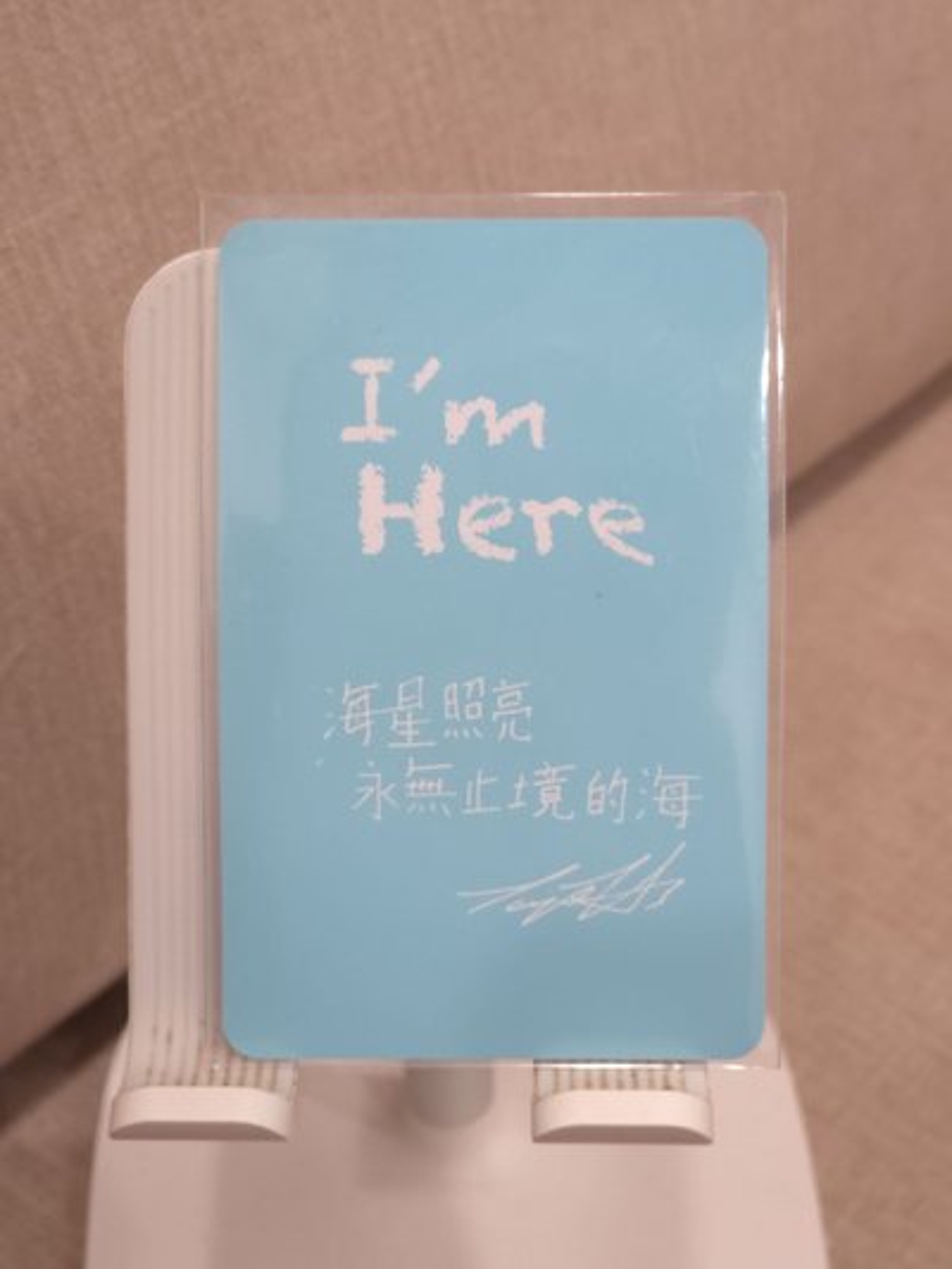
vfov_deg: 28.2
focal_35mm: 69
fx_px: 2529
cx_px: 476
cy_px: 634
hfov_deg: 21.3
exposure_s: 1/30
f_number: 2.4
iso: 100
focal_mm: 7
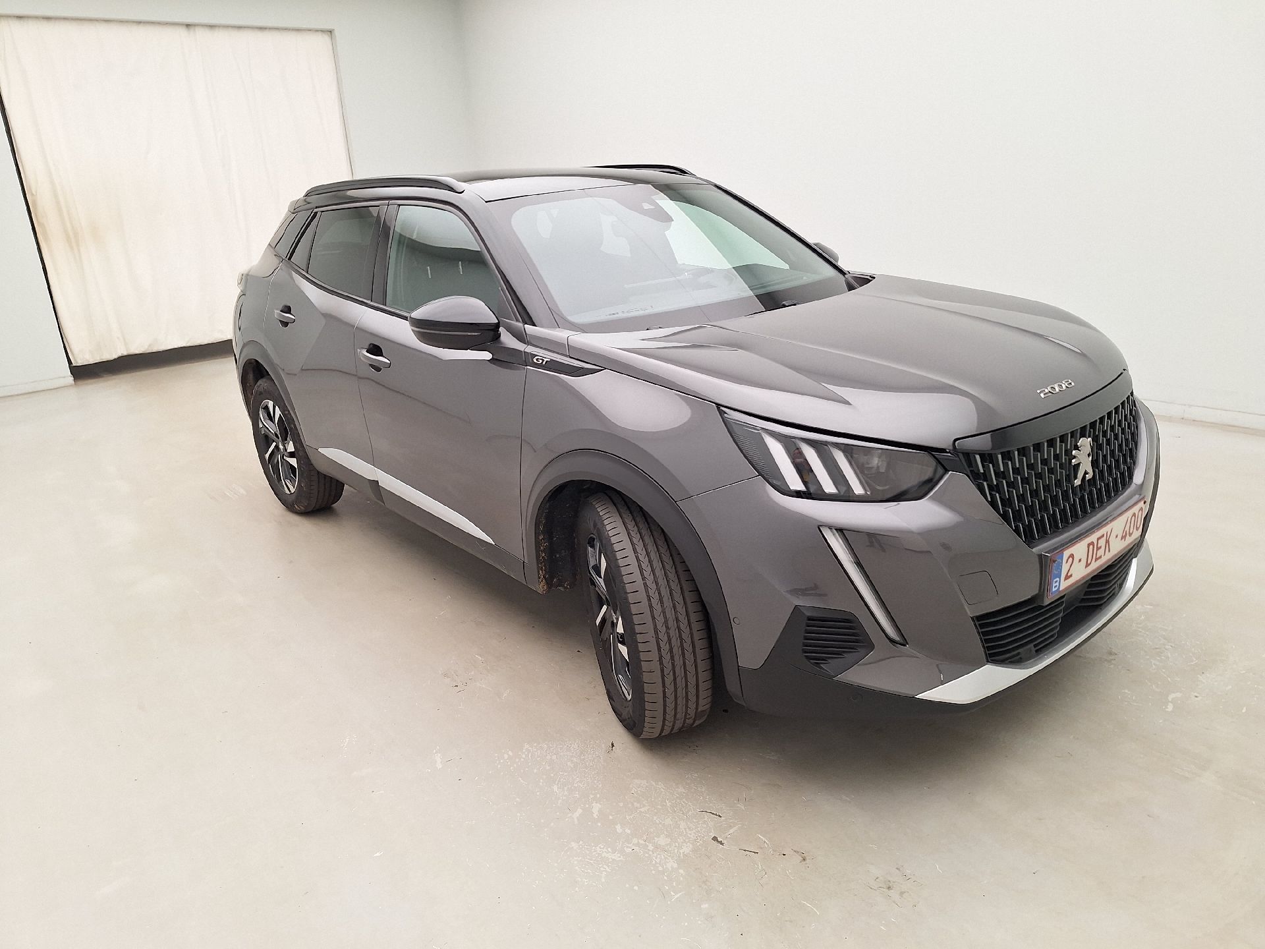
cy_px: 474
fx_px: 841
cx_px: 632
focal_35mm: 23
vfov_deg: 58.9
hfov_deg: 73.9
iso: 64
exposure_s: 1/100
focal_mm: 5.54
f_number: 1.8
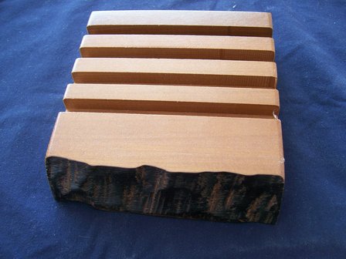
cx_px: 173
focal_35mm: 36
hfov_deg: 51.4
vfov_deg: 39.7
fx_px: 360
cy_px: 130
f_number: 2.7
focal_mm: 6
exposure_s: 1/35.9
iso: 80
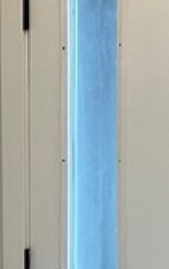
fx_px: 1379
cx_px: -127
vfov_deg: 11.1
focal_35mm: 188
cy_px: 221
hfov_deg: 6.9
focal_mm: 3
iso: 64
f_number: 1.8
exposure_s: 1/120
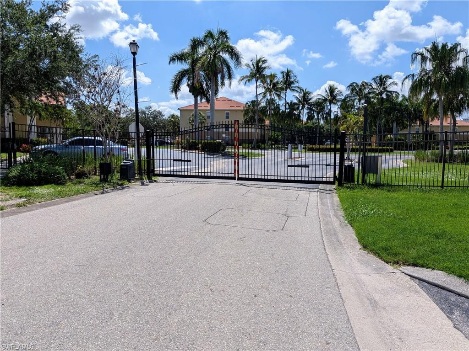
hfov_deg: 71.6
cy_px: 176
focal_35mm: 24
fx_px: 325
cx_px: 234
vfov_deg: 56.8
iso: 29
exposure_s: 1/2755
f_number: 1.7
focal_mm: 4.53
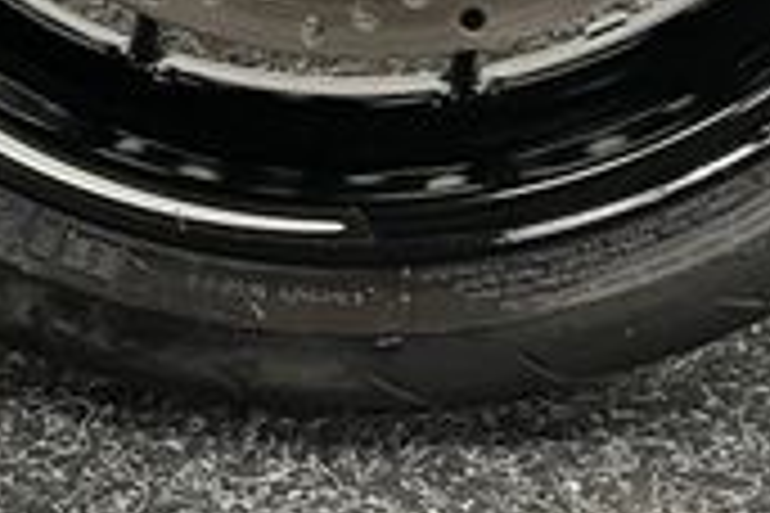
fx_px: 2160
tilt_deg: -12.5
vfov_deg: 11.9
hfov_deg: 20.2
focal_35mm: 101
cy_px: -554
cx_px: 374
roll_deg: -1.3
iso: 320
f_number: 1.6
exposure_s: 1/50
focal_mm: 5.1
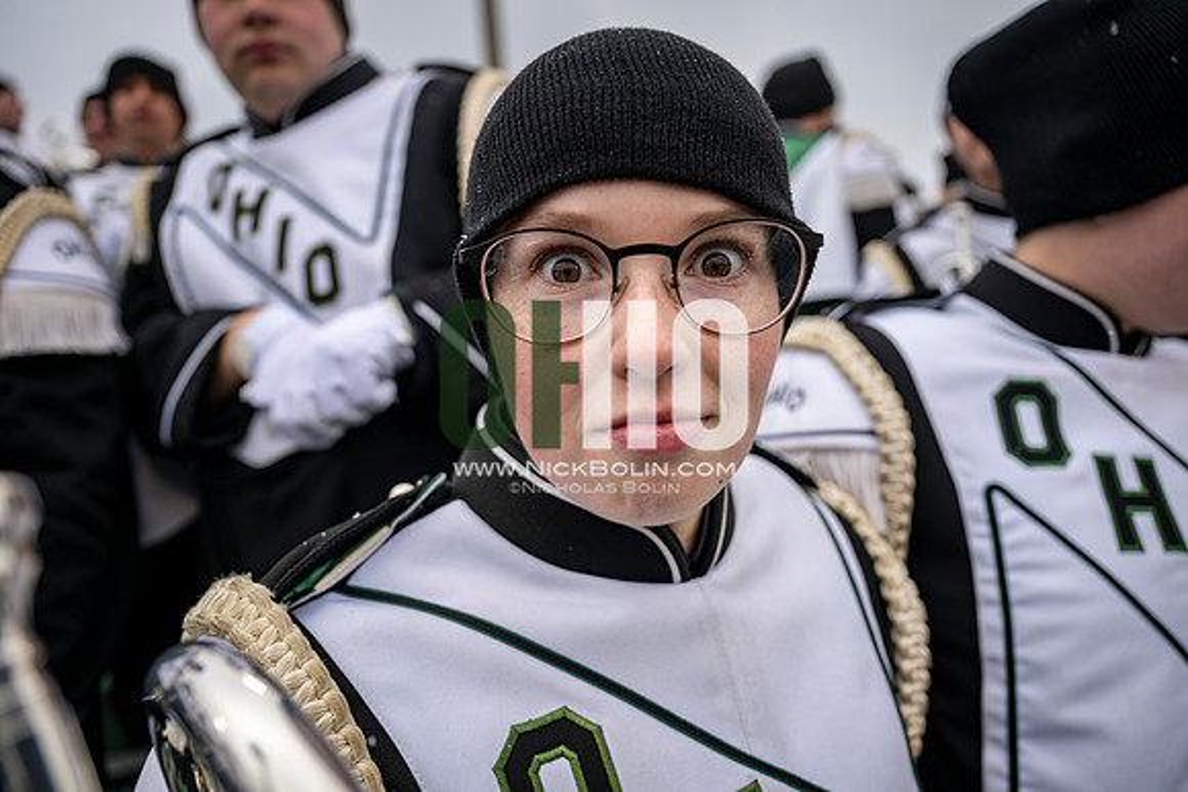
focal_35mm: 24
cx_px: 594
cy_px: 396
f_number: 2.8
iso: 160
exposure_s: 1/500
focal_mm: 24
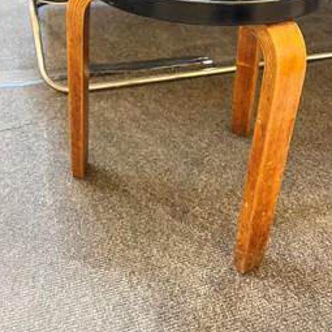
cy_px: 89
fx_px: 391
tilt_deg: -30.7
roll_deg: -2.6
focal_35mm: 36
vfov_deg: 44.7
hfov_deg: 45.9
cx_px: 187
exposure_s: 1/33
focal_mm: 5.1
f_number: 1.6
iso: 400
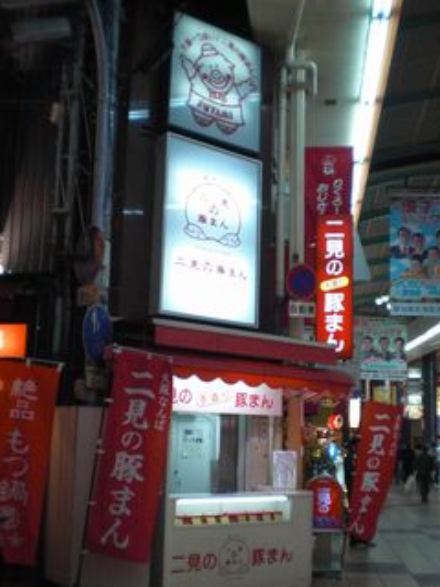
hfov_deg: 35.1
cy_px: 313
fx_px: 695
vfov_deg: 45.7
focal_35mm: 41
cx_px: 234
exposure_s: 1/125
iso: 400
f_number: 3.1
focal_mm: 6.3
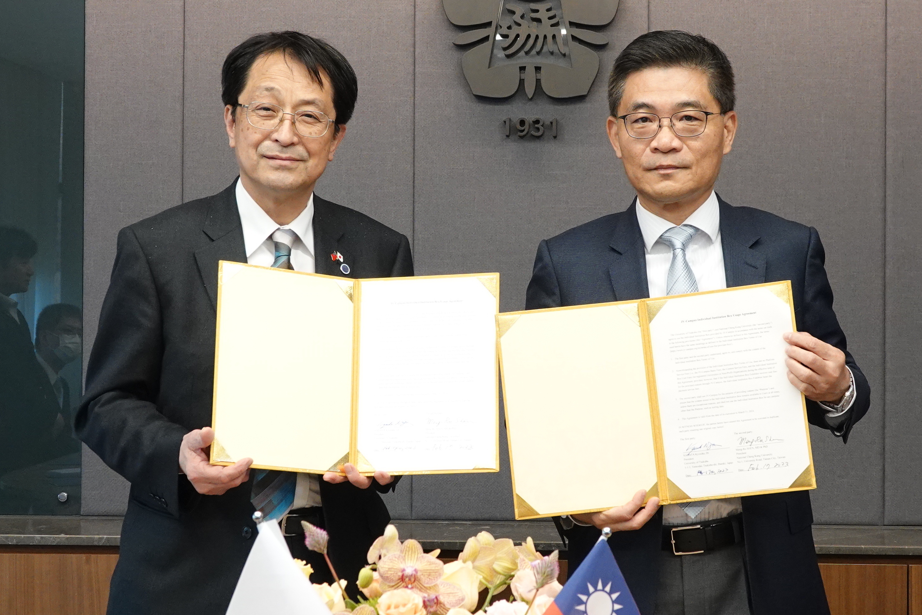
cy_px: 301
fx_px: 1716
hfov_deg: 30.1
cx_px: 502
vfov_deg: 20.3
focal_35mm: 67
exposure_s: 1/100
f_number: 3.2
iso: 800
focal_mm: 13.31
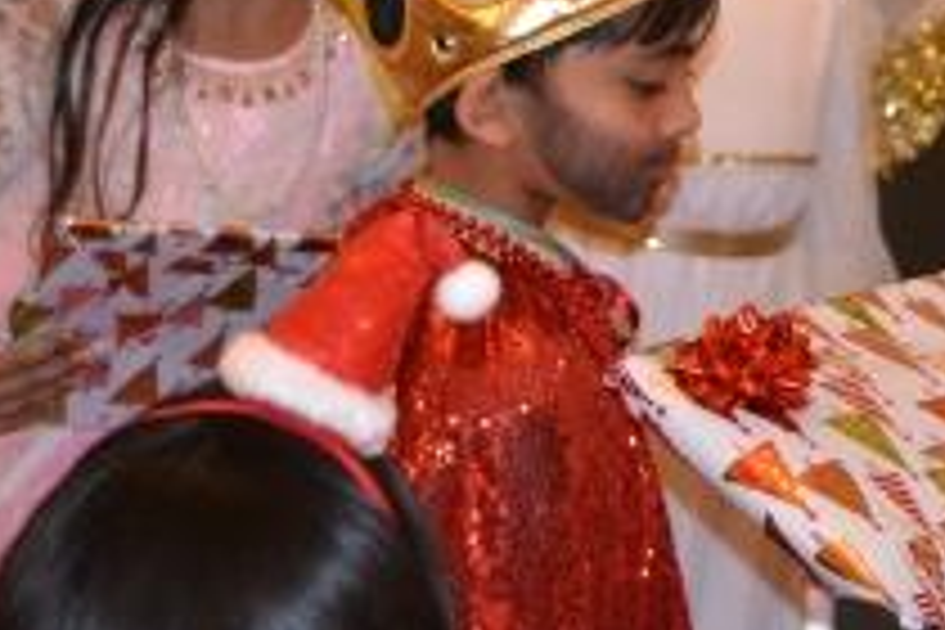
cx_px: 774
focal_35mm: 176
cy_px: 29
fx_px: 4621
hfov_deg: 11.6
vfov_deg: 7.8
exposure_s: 1/60
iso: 2800
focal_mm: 55
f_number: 4.5
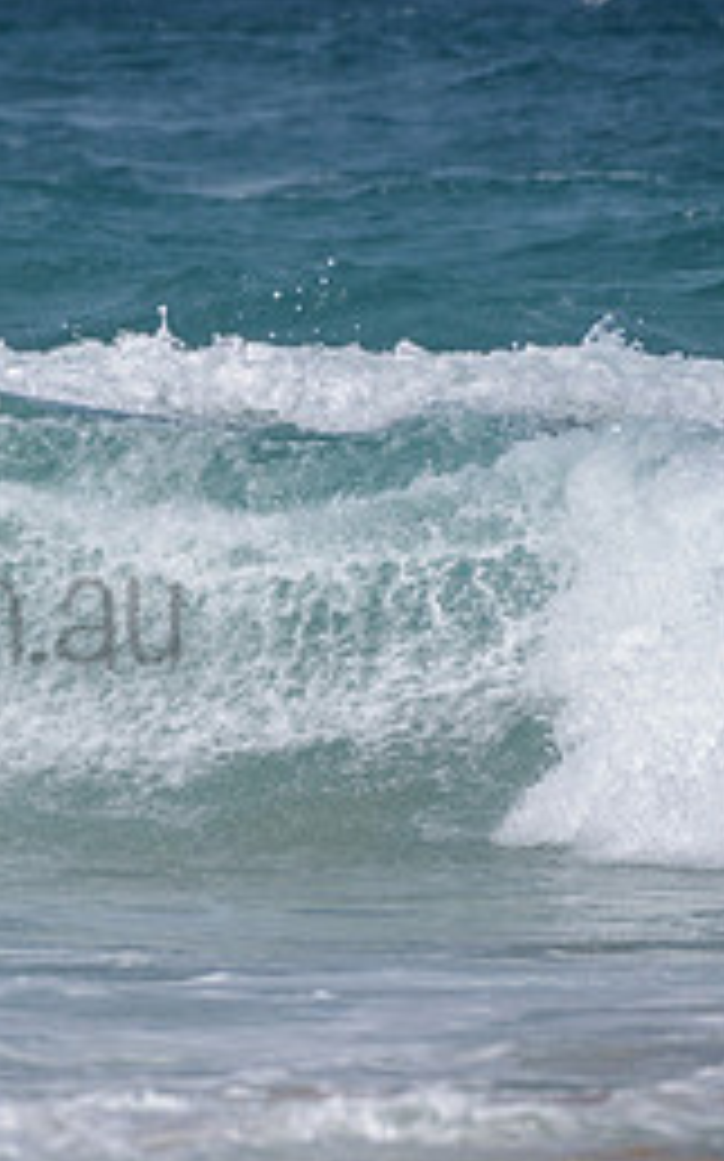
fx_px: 44406
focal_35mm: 1405
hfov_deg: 0.9
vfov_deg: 1.5
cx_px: -318
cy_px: 507
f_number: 5.6
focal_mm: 500
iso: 72
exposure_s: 1/2000
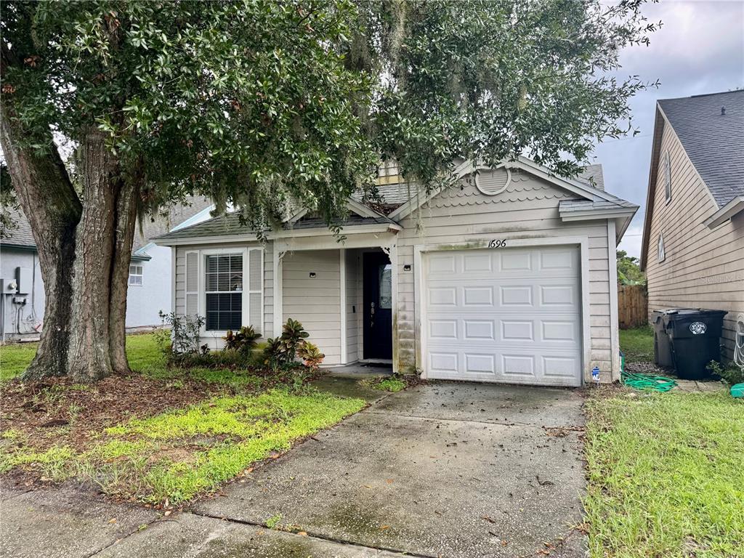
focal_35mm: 24
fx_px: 516
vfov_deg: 56.8
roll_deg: +0.8
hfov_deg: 71.6
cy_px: 279
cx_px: 372
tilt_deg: +1.8
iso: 80
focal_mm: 6.76
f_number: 1.78
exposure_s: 1/651
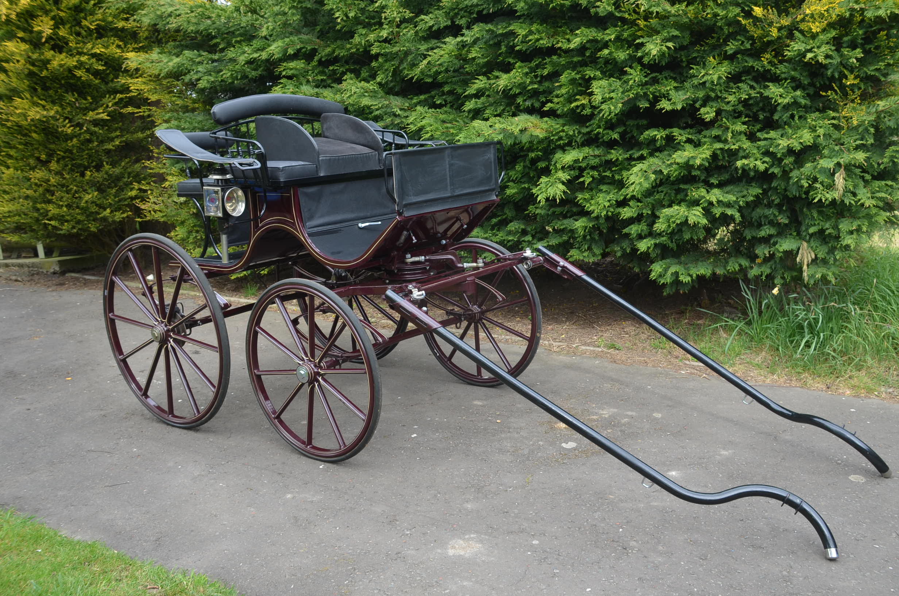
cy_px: 298
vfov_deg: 39.8
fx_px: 822
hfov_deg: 57.3
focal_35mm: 33
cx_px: 450
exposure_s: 1/160
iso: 200
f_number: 6.3
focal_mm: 22
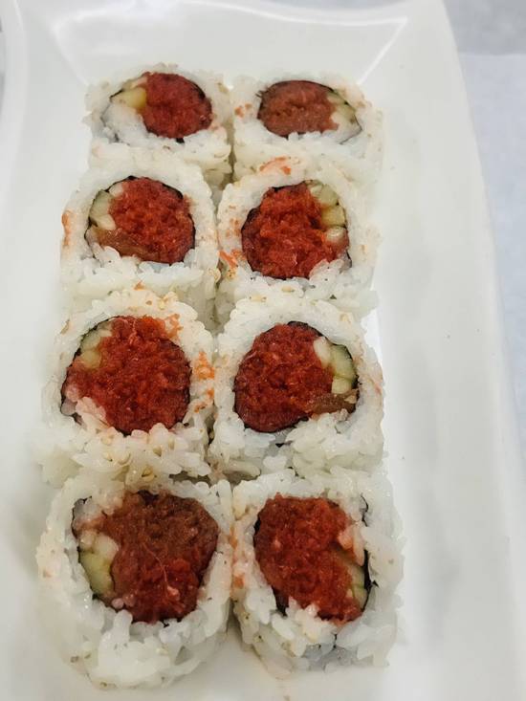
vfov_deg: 36.8
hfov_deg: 28.0
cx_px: 263
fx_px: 1053
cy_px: 350
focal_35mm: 52
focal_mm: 5.96
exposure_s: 1/40
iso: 125
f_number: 1.6
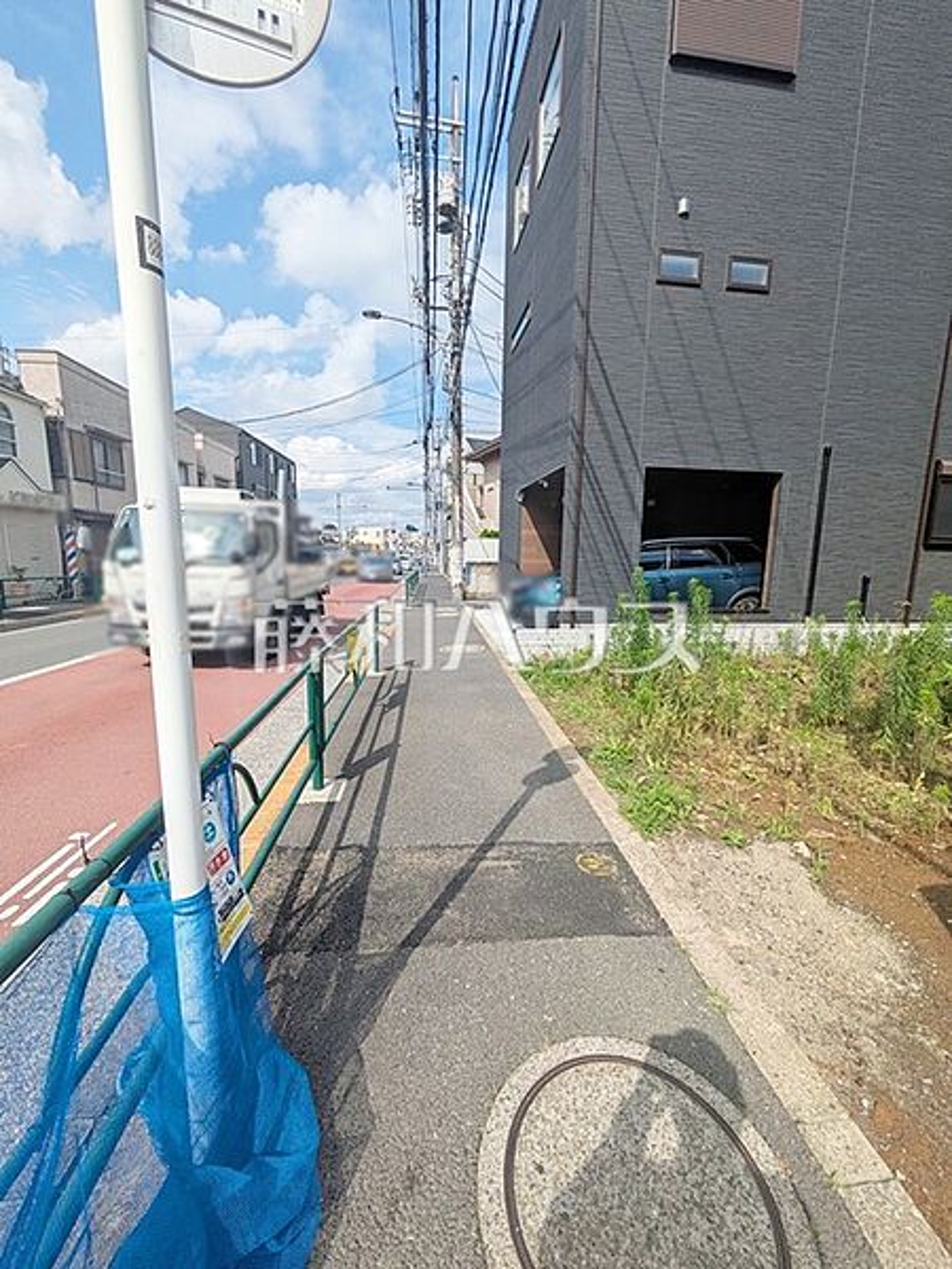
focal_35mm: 14
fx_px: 513
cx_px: 476
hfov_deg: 85.7
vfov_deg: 102.1
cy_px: 634
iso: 44
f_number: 2.2
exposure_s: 1/2237
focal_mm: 1.83
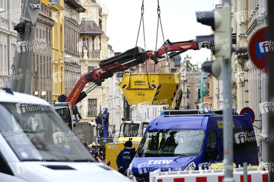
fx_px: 1521
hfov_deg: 10.3
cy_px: 91
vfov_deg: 6.9
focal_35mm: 200
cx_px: 137
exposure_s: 1/200
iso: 125
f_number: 4.5
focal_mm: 200
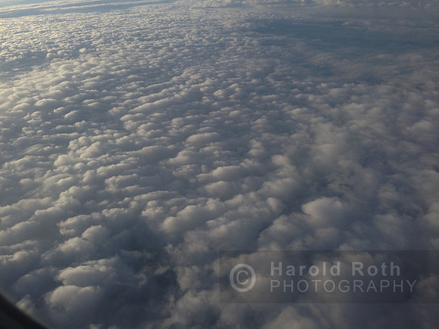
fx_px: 419
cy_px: 164
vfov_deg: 42.9
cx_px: 220
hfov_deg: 55.4
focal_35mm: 33
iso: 50
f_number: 2.4
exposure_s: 1/935
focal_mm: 4.13
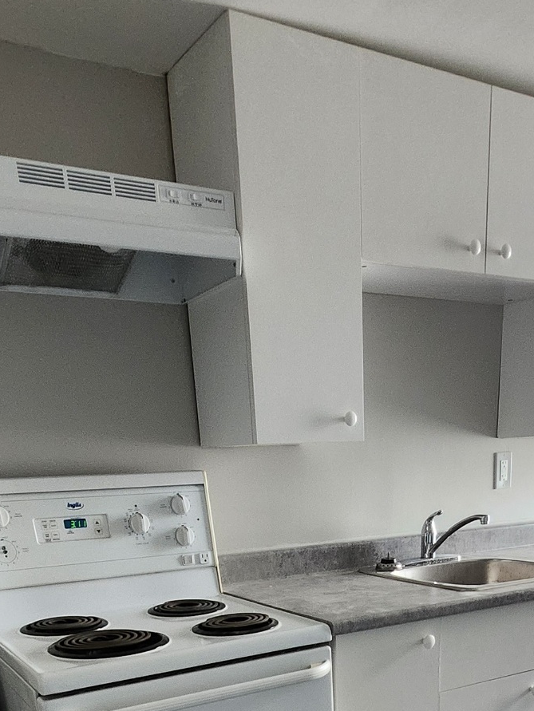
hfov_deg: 40.4
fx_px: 719
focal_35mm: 35
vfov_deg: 42.8
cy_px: 758
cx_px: 340
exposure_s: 1/60.2
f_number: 2.2
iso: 320
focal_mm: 1.74
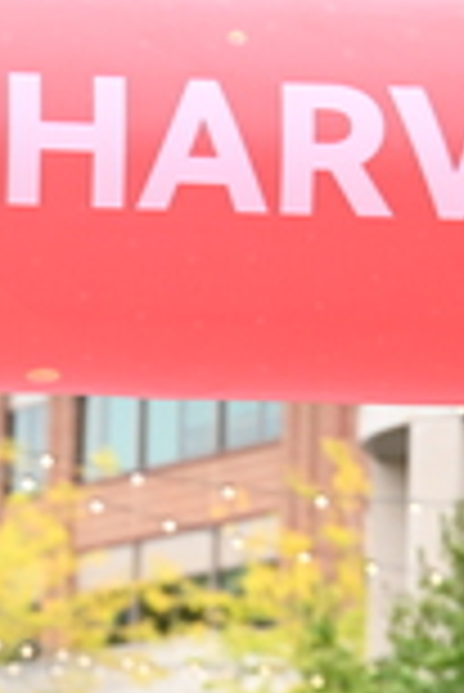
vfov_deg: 8.1
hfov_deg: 5.5
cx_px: -115
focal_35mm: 250
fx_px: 4822
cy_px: 976
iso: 1600
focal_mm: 70
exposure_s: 1/800
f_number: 2.8
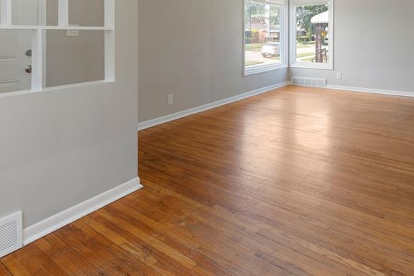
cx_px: 217
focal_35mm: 27
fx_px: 310
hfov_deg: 67.4
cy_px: 39
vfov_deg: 44.5
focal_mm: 10
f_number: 8
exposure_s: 1/5
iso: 100
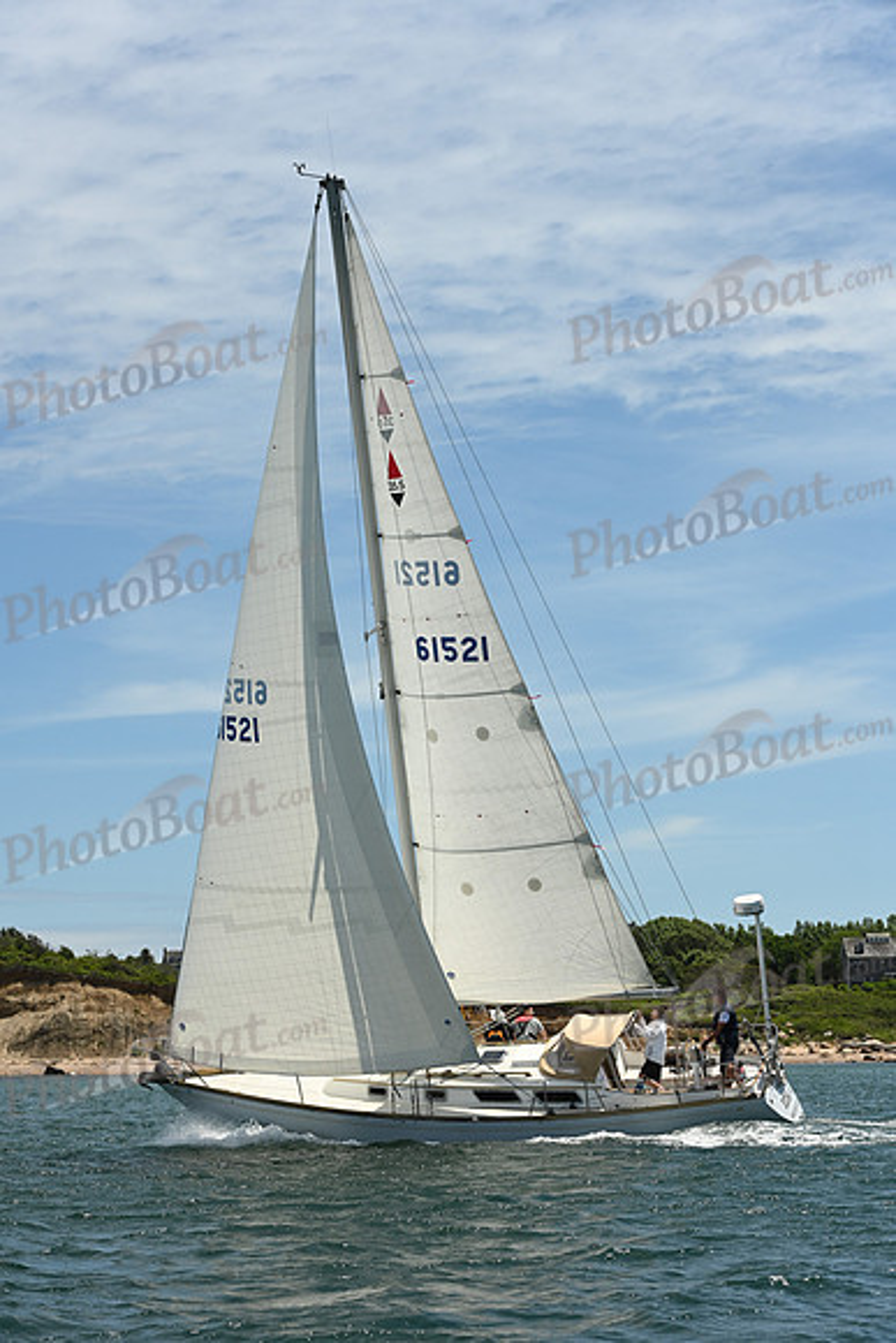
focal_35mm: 70
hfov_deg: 19.5
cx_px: 448
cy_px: 672
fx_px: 2612
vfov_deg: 28.8
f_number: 9
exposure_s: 1/1000
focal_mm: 70
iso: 320
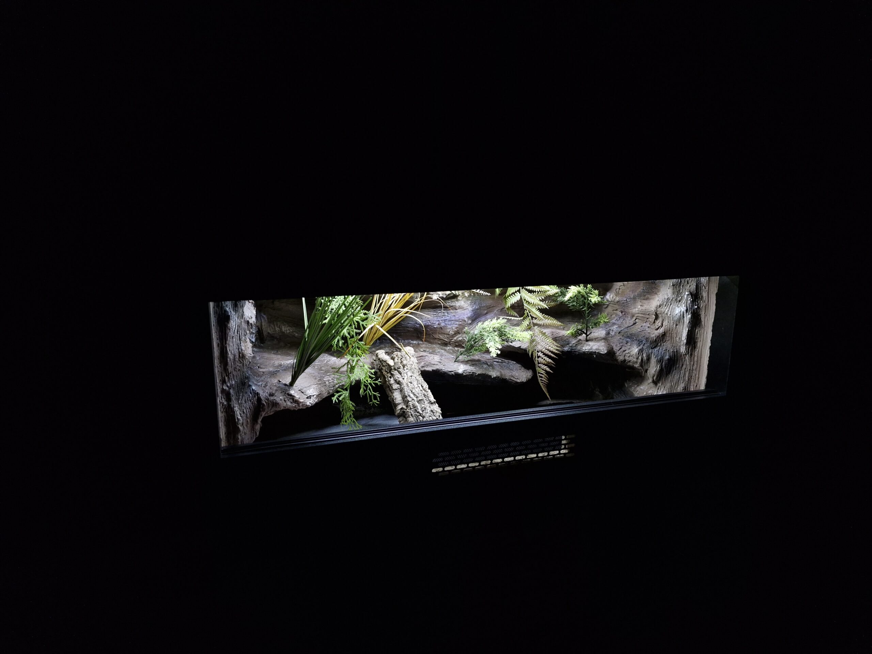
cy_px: 327
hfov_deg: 73.9
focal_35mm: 23
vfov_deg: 58.9
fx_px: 579
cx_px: 436
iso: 640
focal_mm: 5.54
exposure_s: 1/100
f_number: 1.8
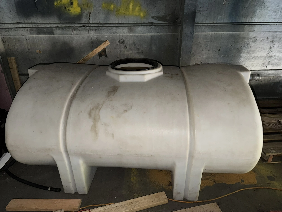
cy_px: 106
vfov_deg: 56.8
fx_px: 196
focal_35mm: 24
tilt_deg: -25.8
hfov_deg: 71.6
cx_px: 141
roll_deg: +1.6
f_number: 1.78
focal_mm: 6.76
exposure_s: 1/8
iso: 125
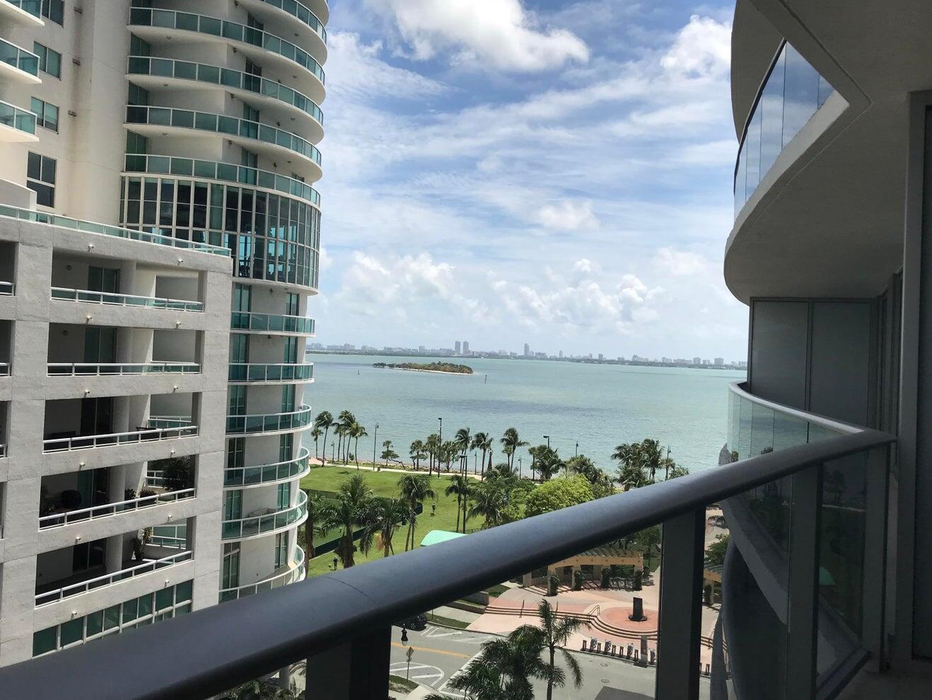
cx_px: 471
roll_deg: -2.0
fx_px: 781
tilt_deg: -1.0
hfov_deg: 61.6
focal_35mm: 29
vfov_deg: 48.2
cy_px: 342
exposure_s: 1/3831
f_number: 1.8
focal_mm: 3.99
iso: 20
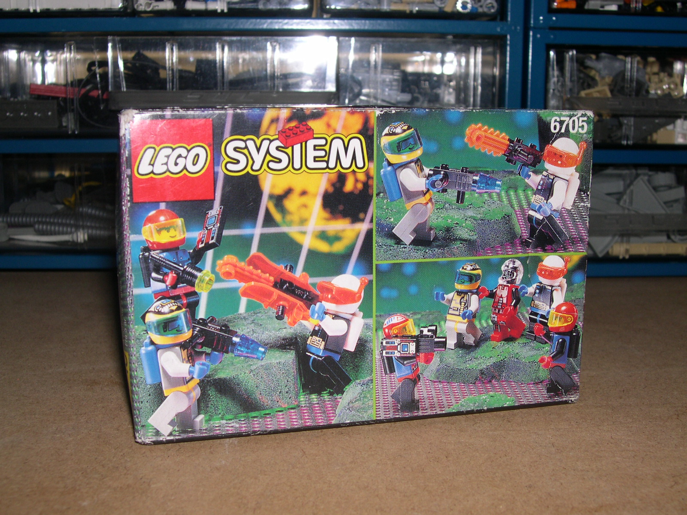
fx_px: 834
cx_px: 344
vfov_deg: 34.3
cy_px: 258
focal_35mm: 42
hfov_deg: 44.8
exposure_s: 1/60
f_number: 8
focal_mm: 9
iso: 100
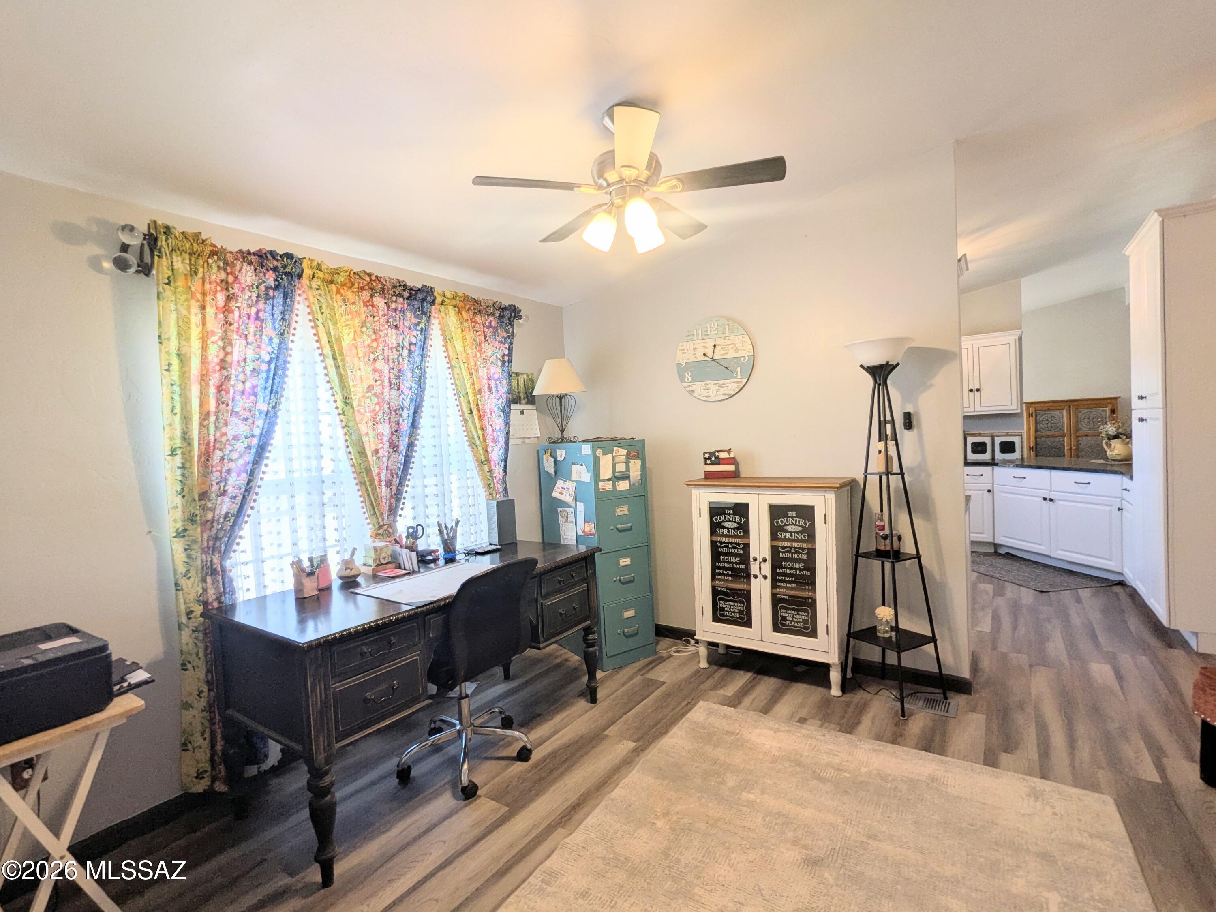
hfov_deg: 94.5
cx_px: 608
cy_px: 456
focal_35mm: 16
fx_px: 562
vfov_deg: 78.1
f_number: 2.2
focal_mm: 2.35
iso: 56
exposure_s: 1/120
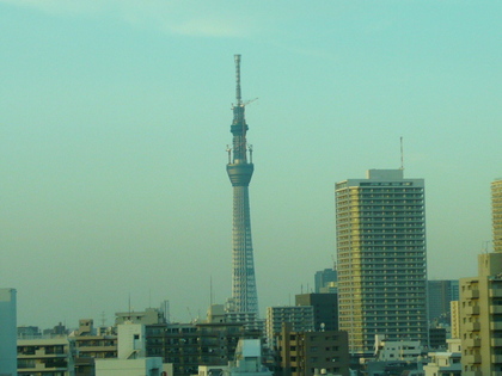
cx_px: 251
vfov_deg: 11.3
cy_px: 188
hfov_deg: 15.1
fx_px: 1900
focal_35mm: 131
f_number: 4.4
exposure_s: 1/80
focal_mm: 13.6
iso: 200
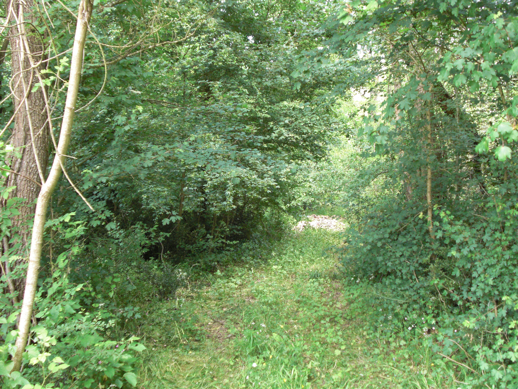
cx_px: 259
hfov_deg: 43.9
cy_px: 194
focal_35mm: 43
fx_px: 643
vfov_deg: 33.6
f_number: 3.1
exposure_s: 1/50
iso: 200
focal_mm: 7.6
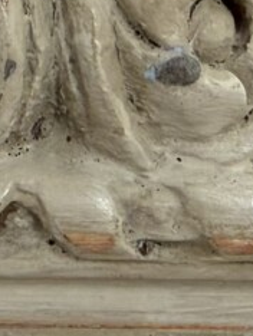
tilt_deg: -35.6
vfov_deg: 15.7
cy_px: 326
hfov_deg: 12.1
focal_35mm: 123
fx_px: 1196
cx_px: 79
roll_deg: -0.7
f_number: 2.2
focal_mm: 2.22
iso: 200
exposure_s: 1/50
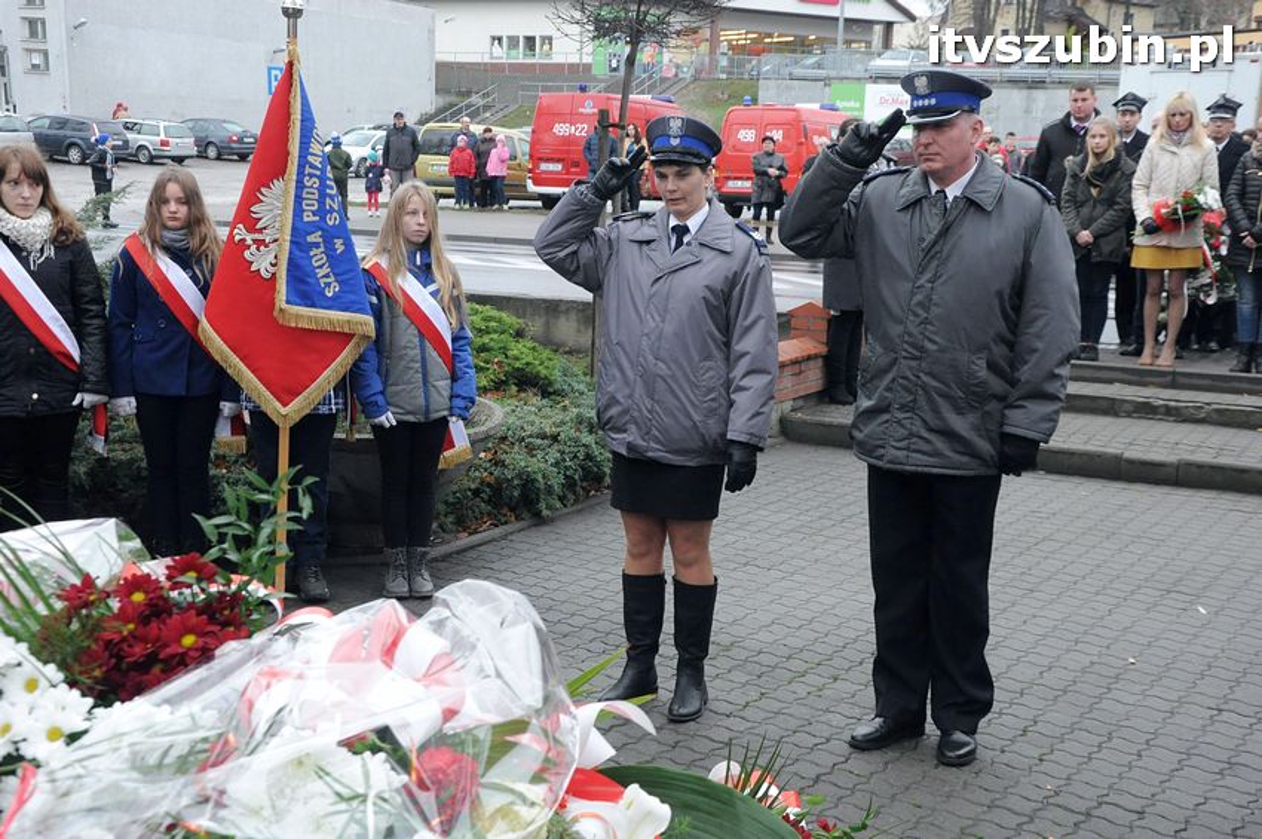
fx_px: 1576
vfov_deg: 29.8
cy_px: 420
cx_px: 631
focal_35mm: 45
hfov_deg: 43.6
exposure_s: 1/250
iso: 1600
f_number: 8
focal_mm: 30
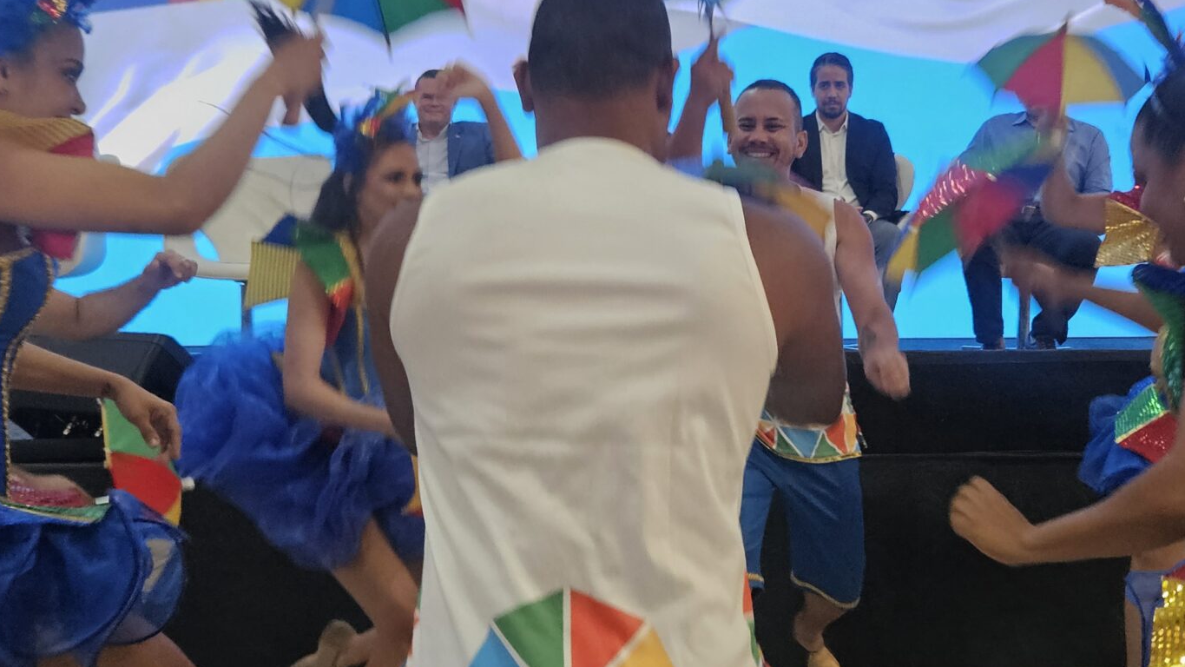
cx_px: 672
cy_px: 289
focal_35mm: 47
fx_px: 1477
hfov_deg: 43.6
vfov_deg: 25.4
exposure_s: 1/100
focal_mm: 5.4
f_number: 1.8
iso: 250
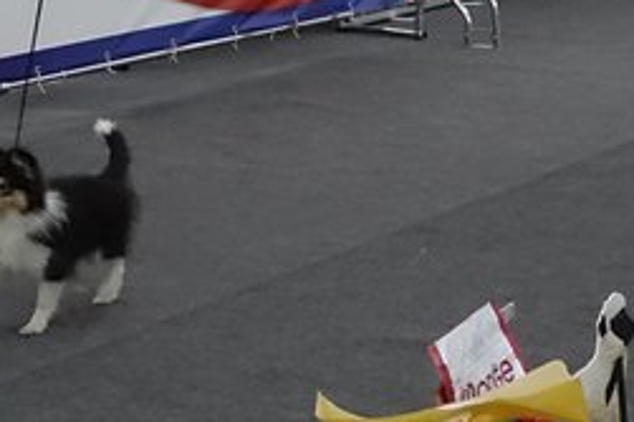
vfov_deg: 13.3
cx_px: 379
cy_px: 49
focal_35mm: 102
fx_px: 1795
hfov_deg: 20.0
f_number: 2.8
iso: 2500
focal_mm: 11.8
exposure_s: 1/250
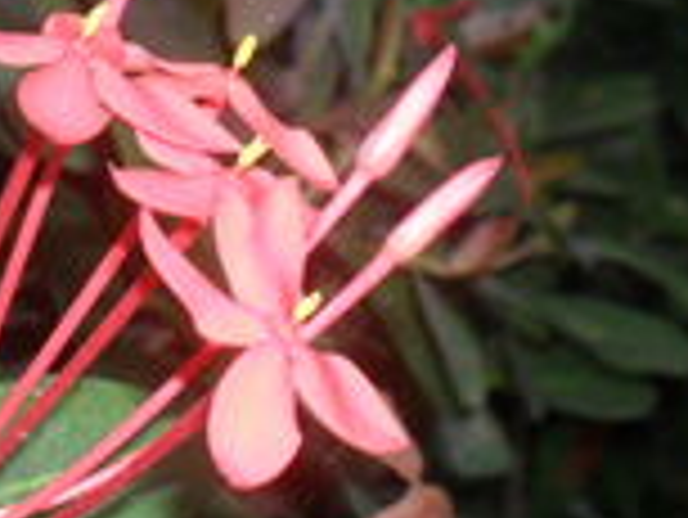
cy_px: -45
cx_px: 351
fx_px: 2705
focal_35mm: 136
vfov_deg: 10.8
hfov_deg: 14.5
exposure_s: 1/60
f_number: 12.6
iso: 160
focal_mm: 9.3
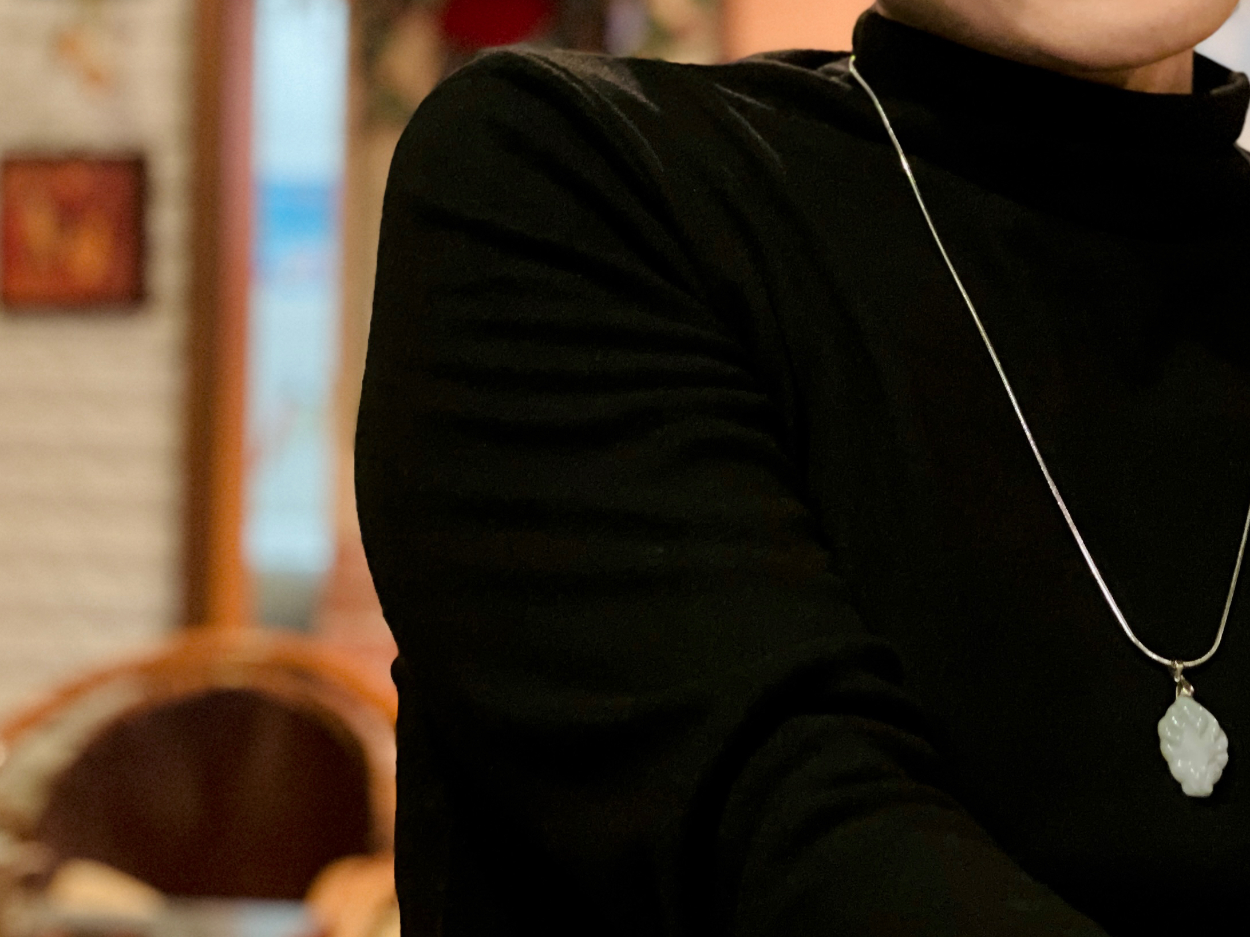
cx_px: 1090
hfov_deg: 20.1
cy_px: 79
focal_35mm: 96
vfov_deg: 15.2
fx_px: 3467
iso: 800
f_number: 2
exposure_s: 1/15
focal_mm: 6
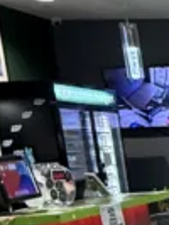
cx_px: 563
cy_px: 266
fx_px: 702
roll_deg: +1.4
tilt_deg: -9.4
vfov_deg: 17.4
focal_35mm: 108
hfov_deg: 9.4
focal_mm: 2.22
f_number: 2.2
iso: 250
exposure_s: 1/60
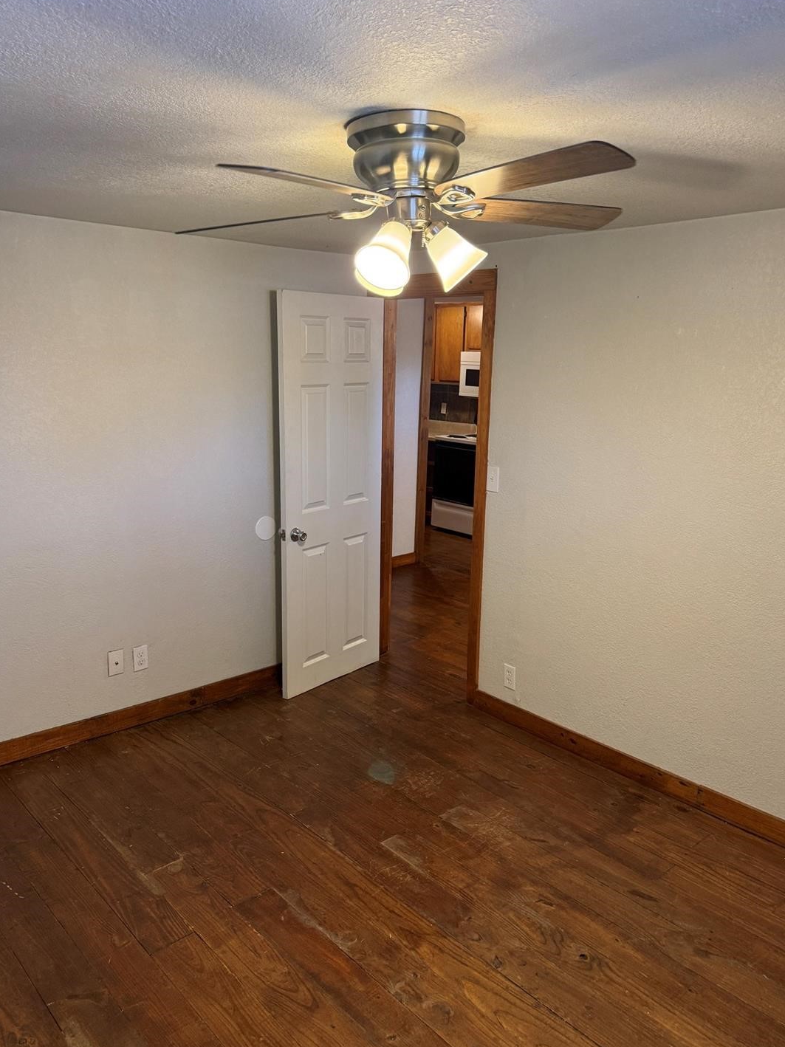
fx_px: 786
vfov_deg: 67.3
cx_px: 385
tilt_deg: -10.9
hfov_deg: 53.0
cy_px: 521
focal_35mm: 26
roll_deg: -0.8
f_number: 1.78
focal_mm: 6.76
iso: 250
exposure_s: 1/60
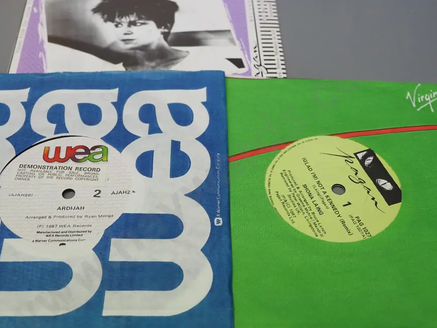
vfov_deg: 29.6
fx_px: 618
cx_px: 211
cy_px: 181
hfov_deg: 38.9
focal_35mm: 49
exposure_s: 1/500
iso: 3200
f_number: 4.5
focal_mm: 21
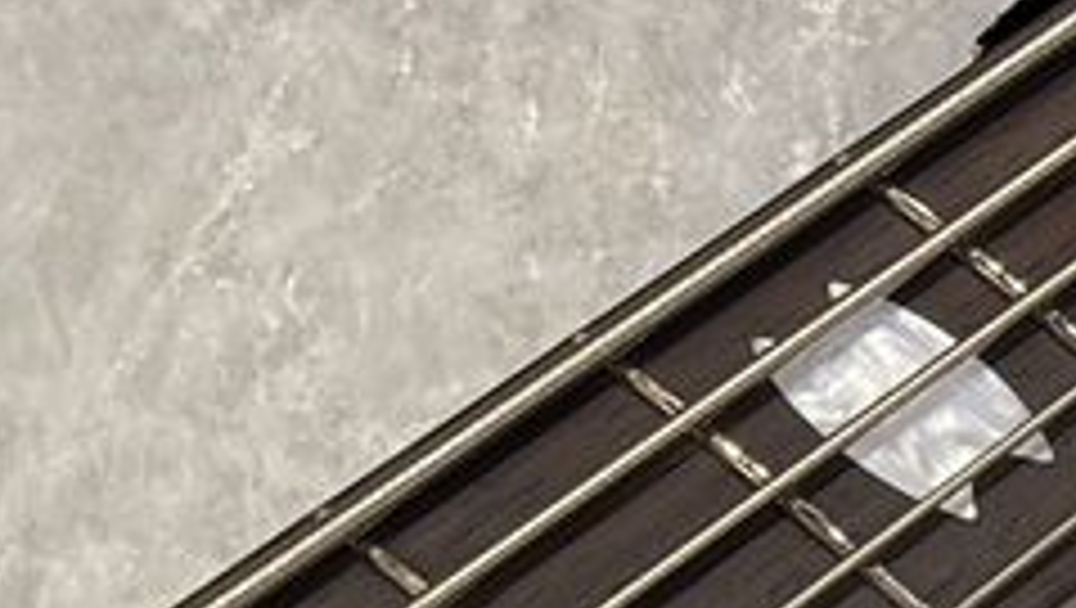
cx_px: -504
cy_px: 1558
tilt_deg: -54.8
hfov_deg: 7.0
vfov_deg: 3.9
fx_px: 8654
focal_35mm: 303
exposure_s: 1/60
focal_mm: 5.96
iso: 50
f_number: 1.6
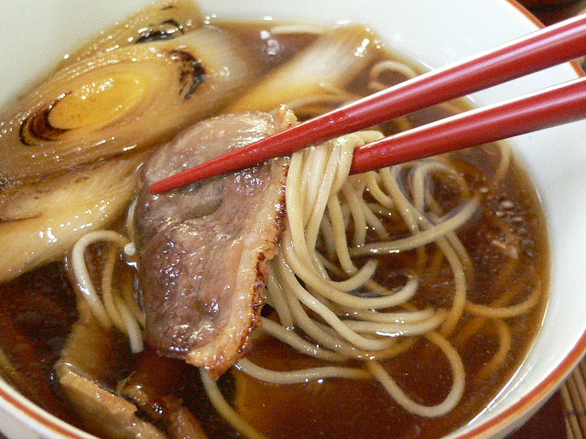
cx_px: 293
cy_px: 220
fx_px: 1100
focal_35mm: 65
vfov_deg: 22.6
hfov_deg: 29.8
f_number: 2.8
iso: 400
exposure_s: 1/13
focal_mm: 8.6
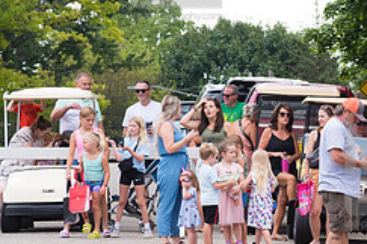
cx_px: 391
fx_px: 2926
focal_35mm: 287
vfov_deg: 4.8
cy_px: 175
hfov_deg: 7.1
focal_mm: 120
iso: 800
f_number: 6.3
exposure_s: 1/500
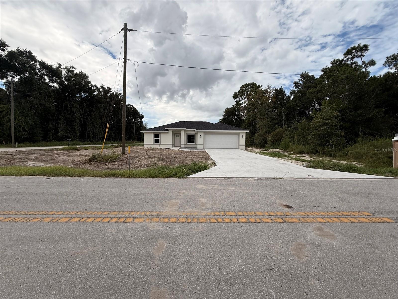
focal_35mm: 14
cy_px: 150
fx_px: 161
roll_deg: -0.4
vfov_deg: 85.7
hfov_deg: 102.1
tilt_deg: -2.4
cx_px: 199
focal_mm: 2.22
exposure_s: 1/2611
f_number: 2.2
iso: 50
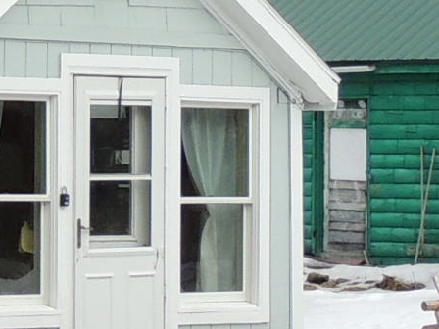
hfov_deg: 6.7
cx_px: -298
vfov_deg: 5.1
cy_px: -119
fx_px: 3652
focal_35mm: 288
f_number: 3.4
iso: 100
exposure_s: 1/640
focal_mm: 7.6
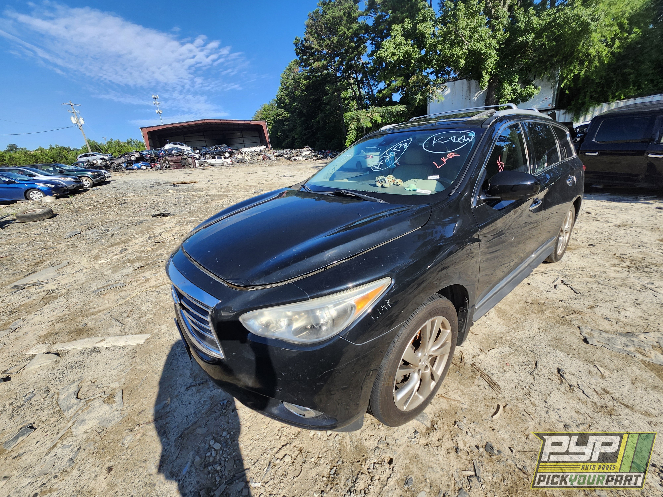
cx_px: 332
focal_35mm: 13
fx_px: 249
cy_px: 248
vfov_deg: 89.9
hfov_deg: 106.2
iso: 40
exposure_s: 1/978
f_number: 2.2
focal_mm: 1.74
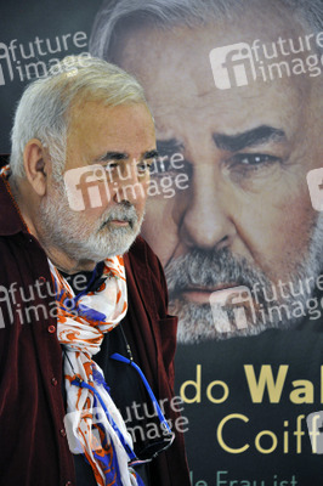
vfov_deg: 10.2
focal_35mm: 202
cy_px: 243
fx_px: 2730
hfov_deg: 6.8
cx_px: 162
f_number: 5.6
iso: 2500
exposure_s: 1/60
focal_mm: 135
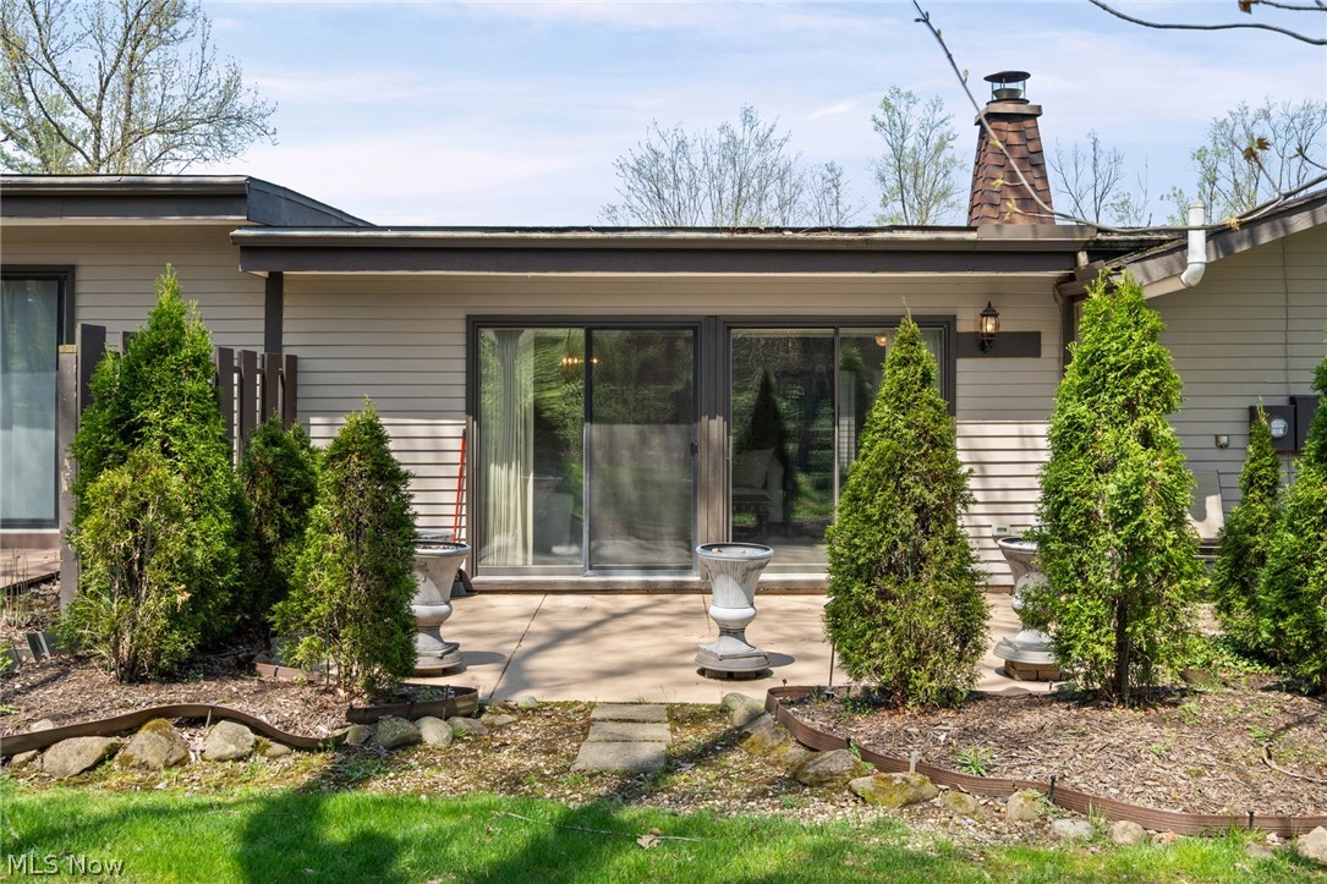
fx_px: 1327
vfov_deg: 36.9
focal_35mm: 36
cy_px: 442
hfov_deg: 53.1
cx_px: 664
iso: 250
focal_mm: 24
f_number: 9
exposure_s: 1/100
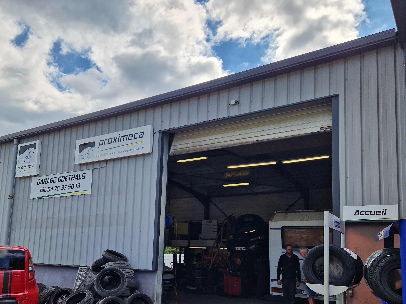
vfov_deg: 43.6
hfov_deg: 56.8
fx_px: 375
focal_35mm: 32
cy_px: 202
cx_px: 202
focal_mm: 5.4
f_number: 1.8
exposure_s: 1/1812
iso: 50
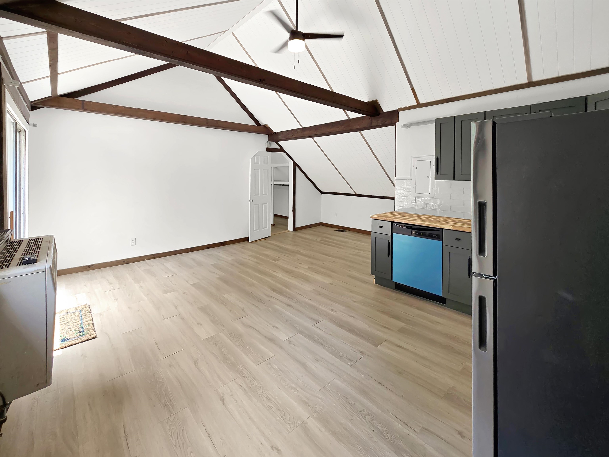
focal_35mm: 13
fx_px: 229
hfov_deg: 106.2
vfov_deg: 89.9
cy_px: 228
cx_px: 304
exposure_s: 1/120
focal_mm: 2.2
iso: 64
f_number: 2.2
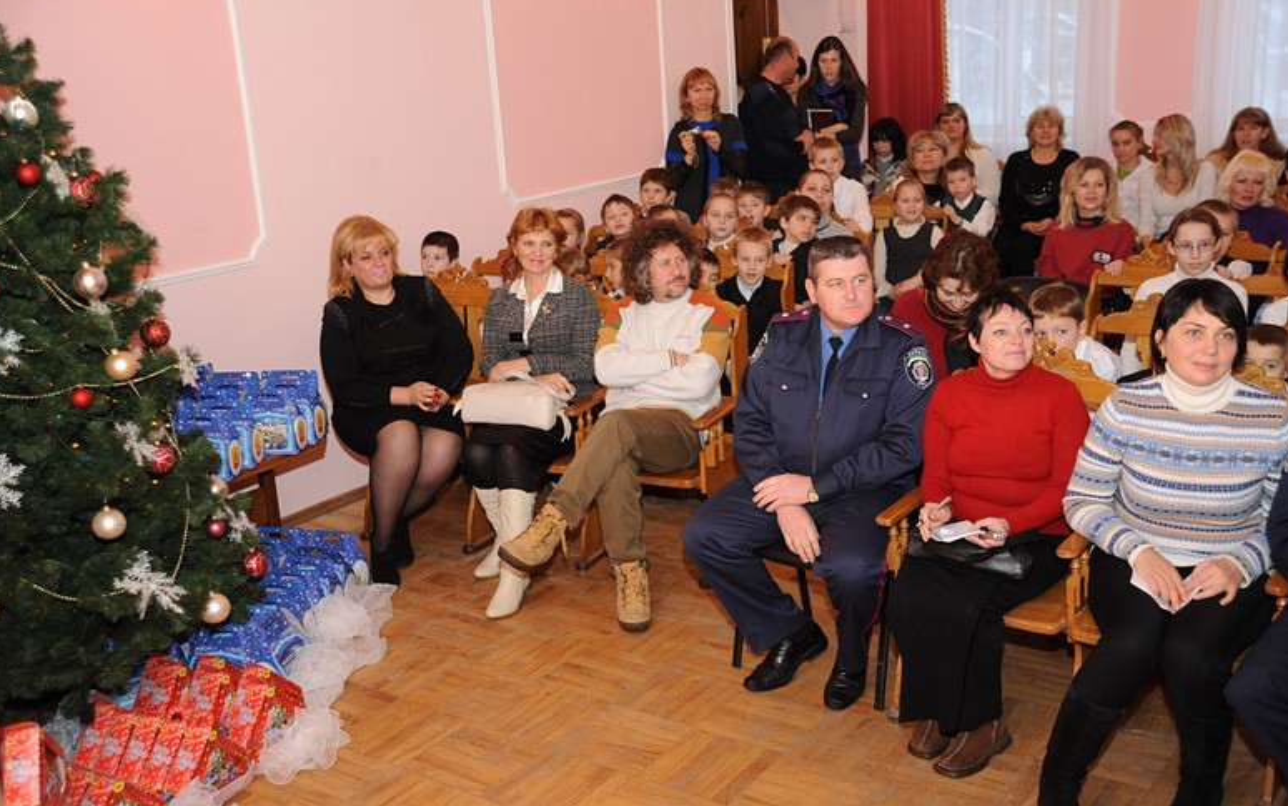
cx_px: 659
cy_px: 400
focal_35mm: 40
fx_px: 1404
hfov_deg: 49.3
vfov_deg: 32.0
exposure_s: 1/160
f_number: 3.2
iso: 640
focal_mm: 38
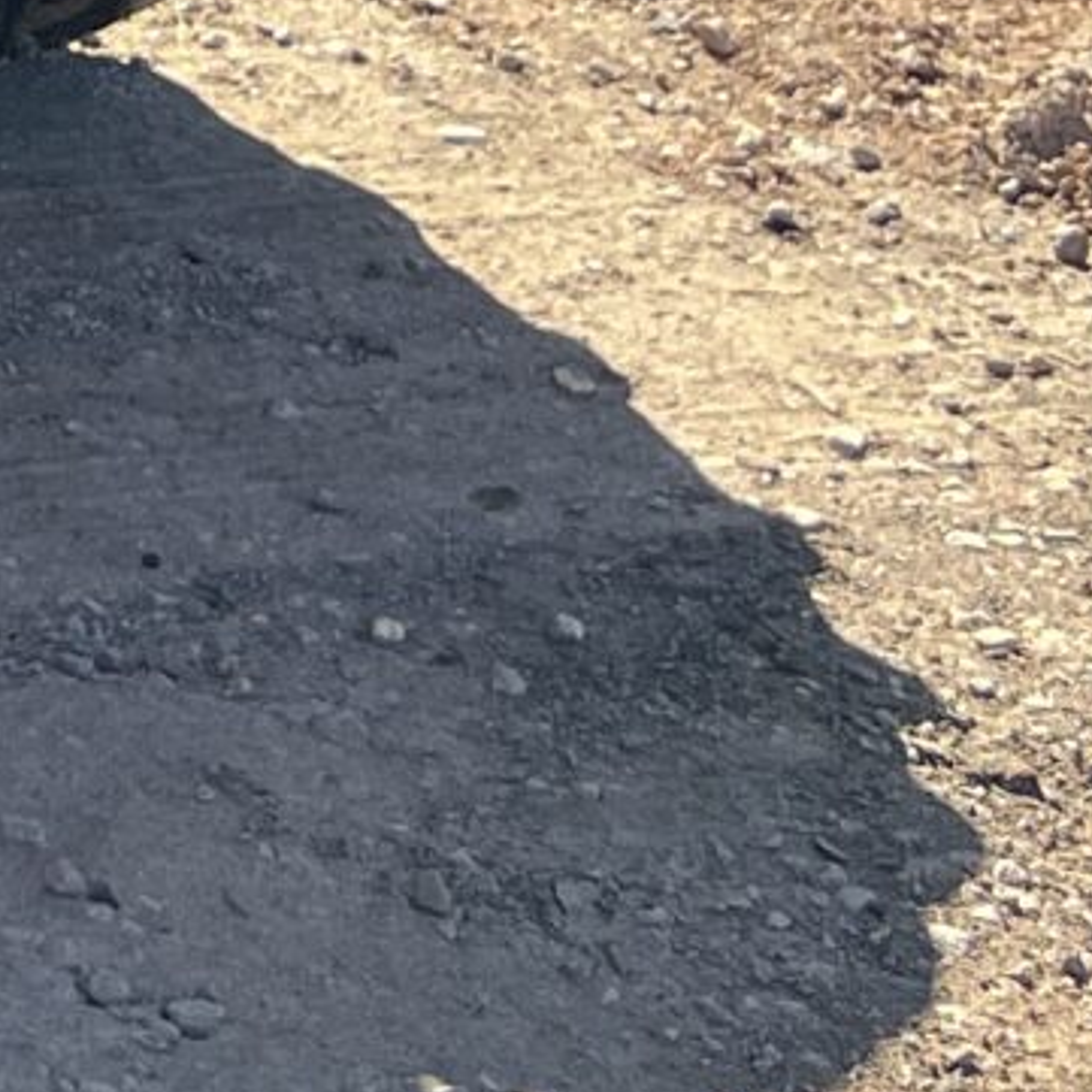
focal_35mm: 163
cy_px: -1597
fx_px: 5818
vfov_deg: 9.5
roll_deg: +0.4
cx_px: -1576
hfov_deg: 9.5
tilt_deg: -5.1
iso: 50
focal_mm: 5.7
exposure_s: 1/932
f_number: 1.5
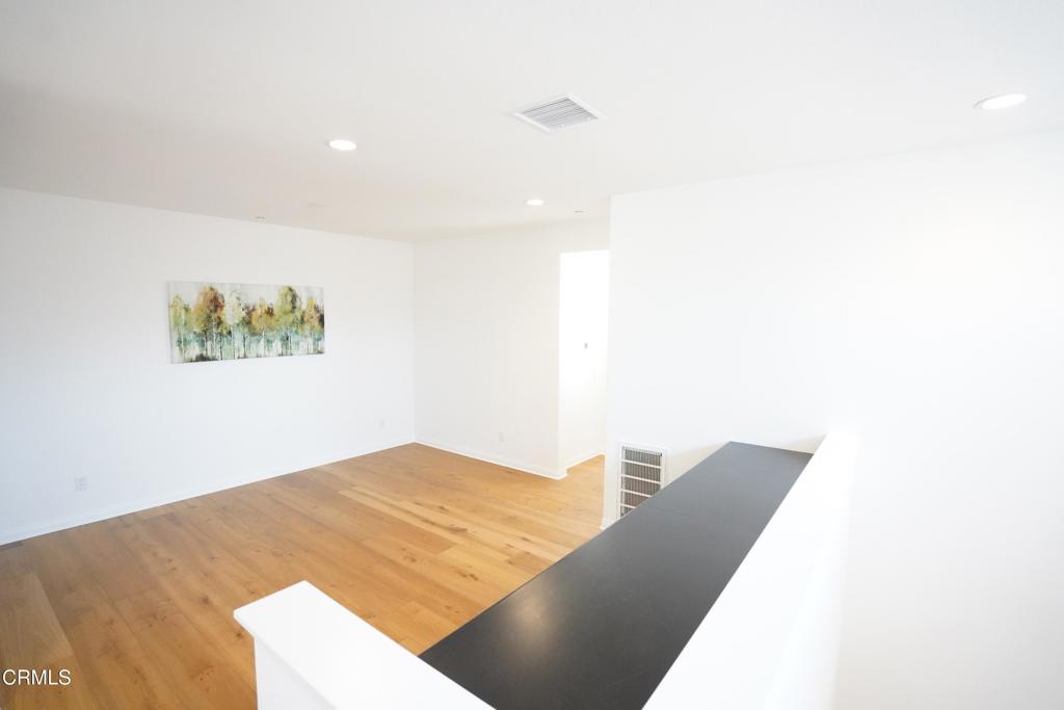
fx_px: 473
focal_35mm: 16
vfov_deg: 73.8
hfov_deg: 96.7
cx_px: 532
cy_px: 355
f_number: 4
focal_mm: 16
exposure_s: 1/800
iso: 12800
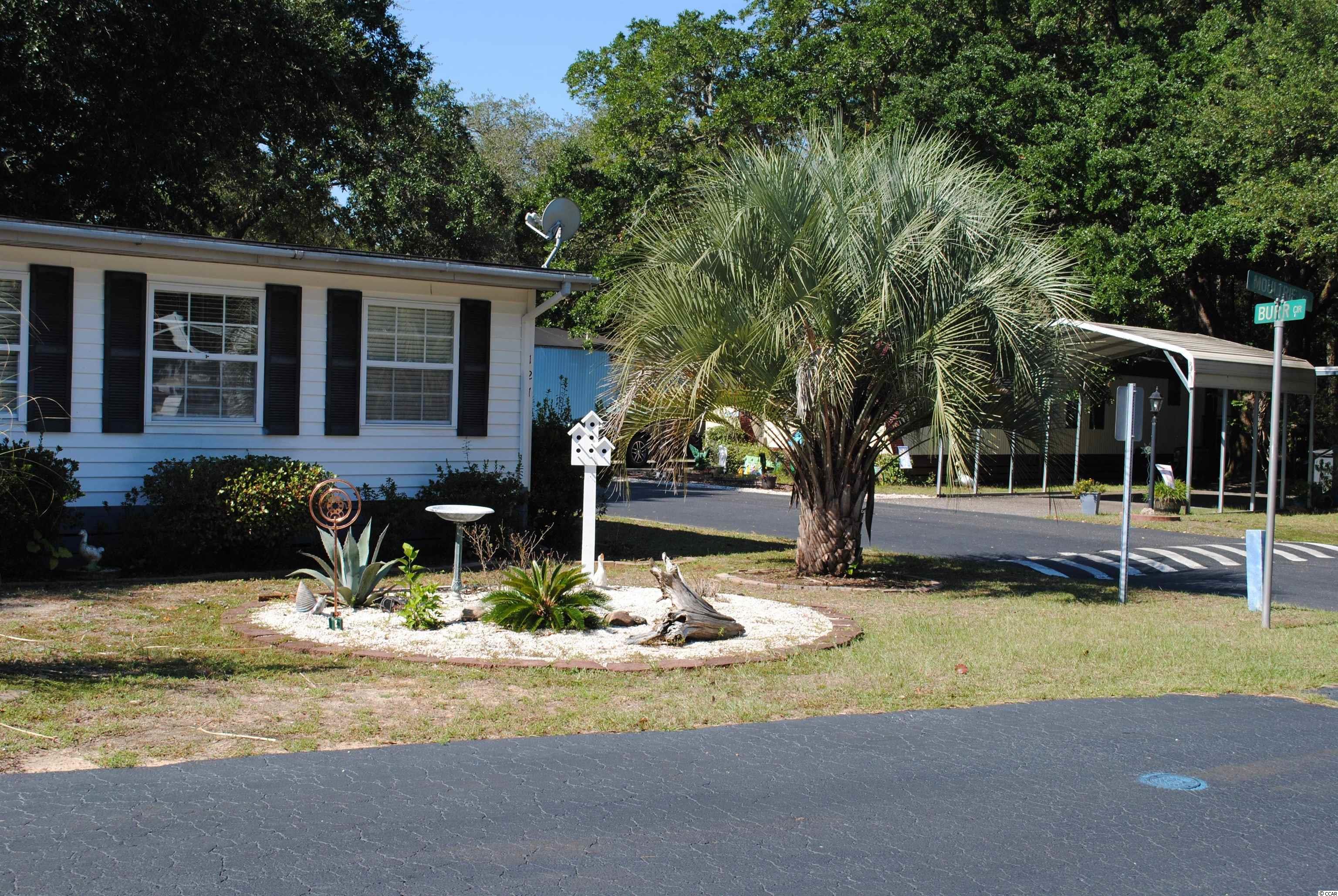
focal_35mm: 42
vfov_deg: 32.0
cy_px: 448
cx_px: 669
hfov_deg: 46.4
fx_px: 1563
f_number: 8
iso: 100
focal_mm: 28
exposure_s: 1/160
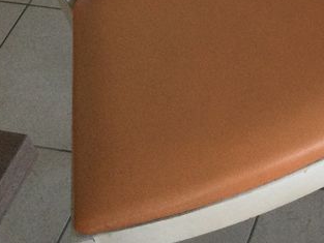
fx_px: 927
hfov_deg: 18.2
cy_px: -56
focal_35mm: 99
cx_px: 444
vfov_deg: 14.4
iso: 80
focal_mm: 3.3
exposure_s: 1/33
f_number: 2.4
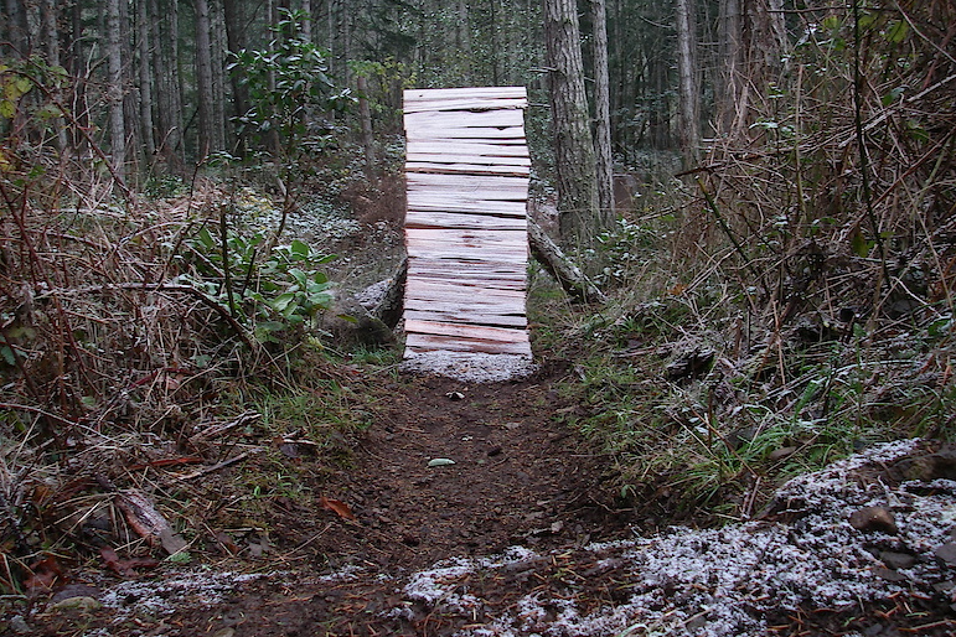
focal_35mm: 41
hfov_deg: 47.4
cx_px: 470
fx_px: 1089
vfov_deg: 32.6
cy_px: 275
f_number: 3.3
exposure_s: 1/50
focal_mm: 6.3
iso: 64
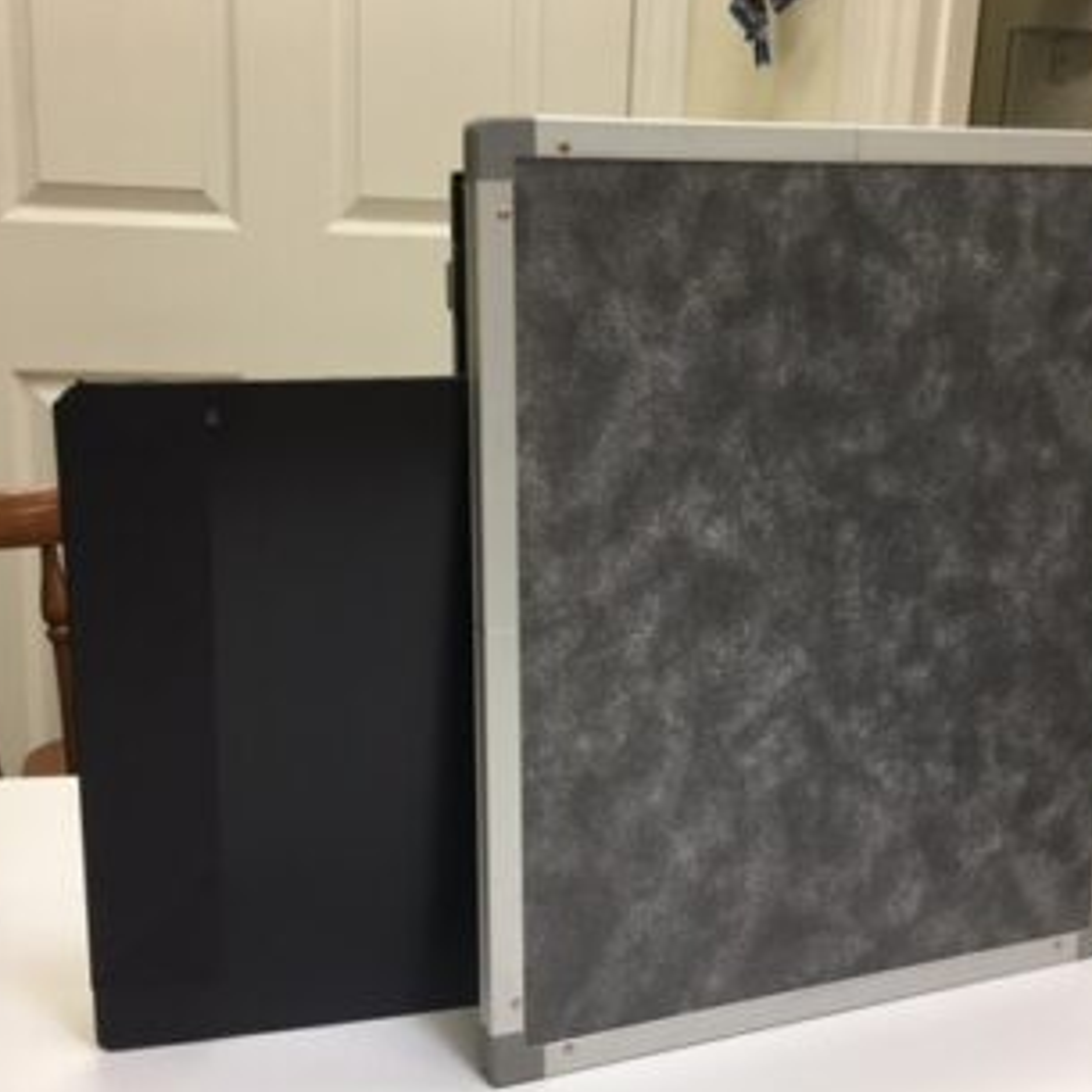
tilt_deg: -13.8
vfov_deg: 40.0
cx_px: 551
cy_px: 603
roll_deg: -2.4
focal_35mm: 42
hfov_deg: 40.0
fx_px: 1499
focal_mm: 4.15
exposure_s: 1/30
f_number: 2.2
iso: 40
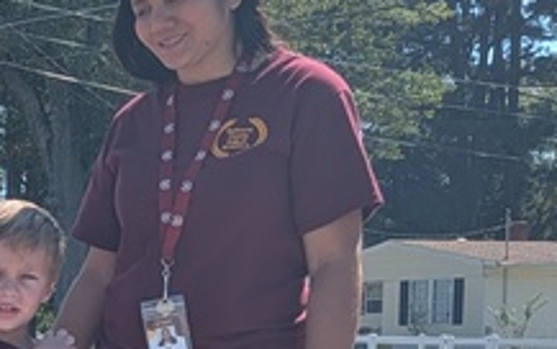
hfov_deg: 14.3
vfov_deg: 10.6
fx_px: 1823
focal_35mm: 120
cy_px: 489
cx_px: -578
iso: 20
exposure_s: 1/907
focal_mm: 6.9
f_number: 1.68
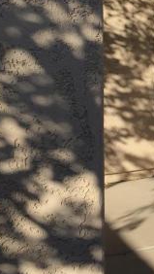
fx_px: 623
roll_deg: -1.0
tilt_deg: -3.2
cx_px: 172
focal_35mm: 86
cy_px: 66
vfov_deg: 24.4
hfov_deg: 13.8
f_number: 2.2
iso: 25
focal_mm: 4.15
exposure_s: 1/1115
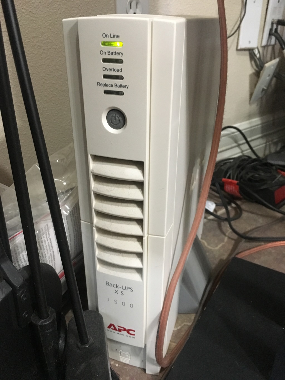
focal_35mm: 29
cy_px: 190
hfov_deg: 48.2
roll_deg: +0.2
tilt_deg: -27.8
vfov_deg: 61.7
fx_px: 318
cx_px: 142
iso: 250
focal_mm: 4.15
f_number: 2.2
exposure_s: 1/15
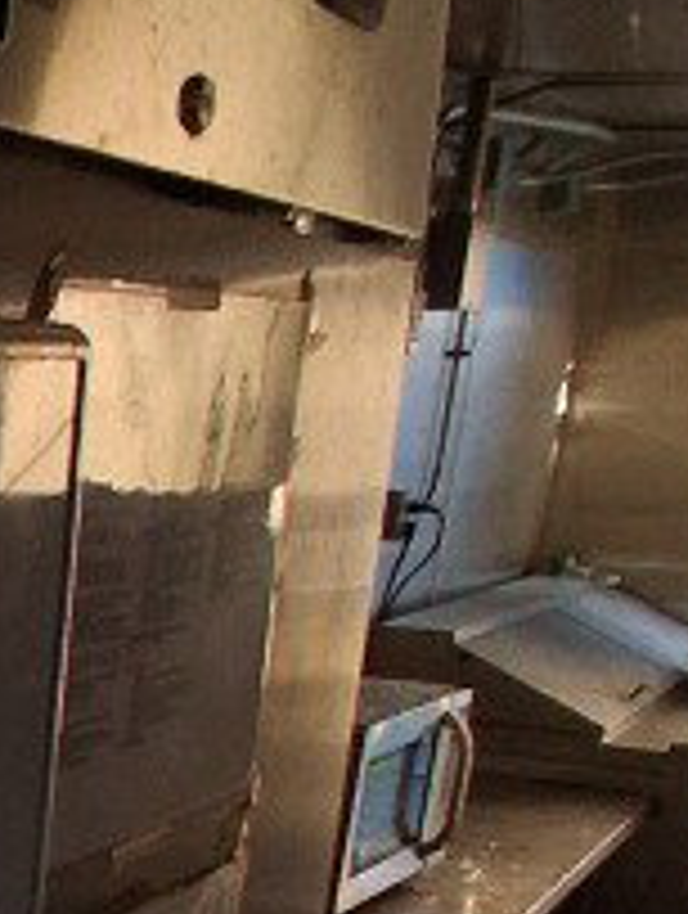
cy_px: 1074
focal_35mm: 68
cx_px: -612
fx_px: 1796
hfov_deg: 17.1
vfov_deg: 25.8
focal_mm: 1.4
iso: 100
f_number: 2.2
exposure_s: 1/120
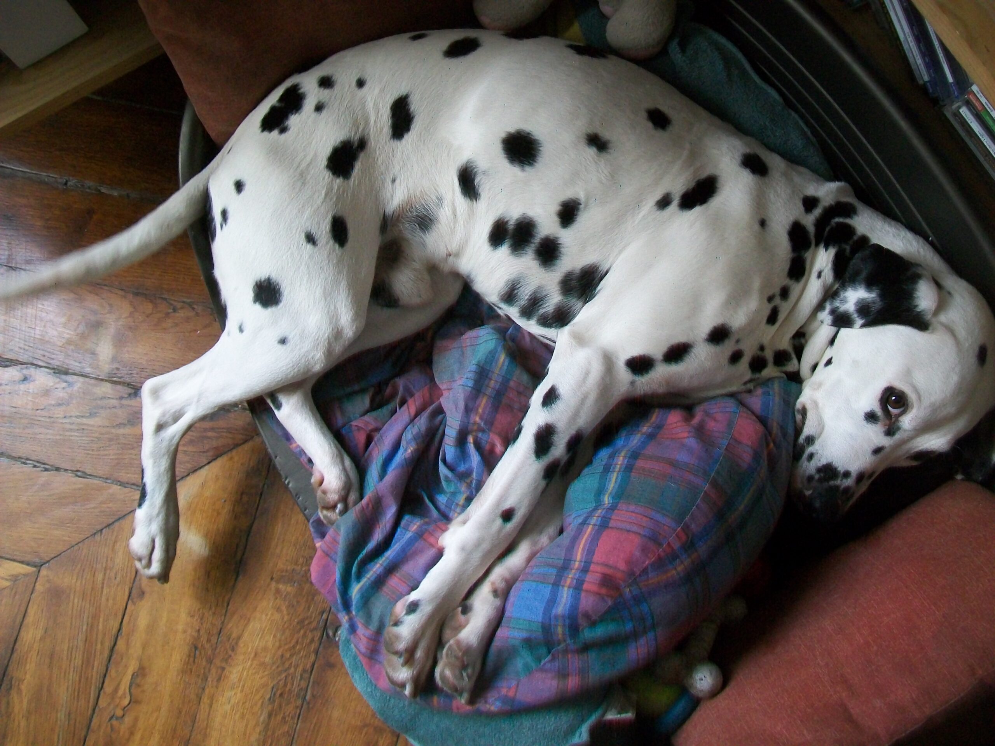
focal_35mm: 34
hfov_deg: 54.0
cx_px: 498
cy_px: 373
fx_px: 977
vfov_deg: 41.8
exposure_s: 1/60
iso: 160
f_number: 2.7
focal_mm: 6.1
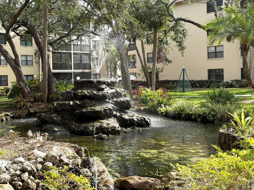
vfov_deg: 35.1
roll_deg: +1.0
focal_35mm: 41
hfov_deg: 44.6
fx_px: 301
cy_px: 86
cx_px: 71
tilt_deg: -2.8
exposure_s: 1/2703
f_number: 1.78
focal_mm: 6.76
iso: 100
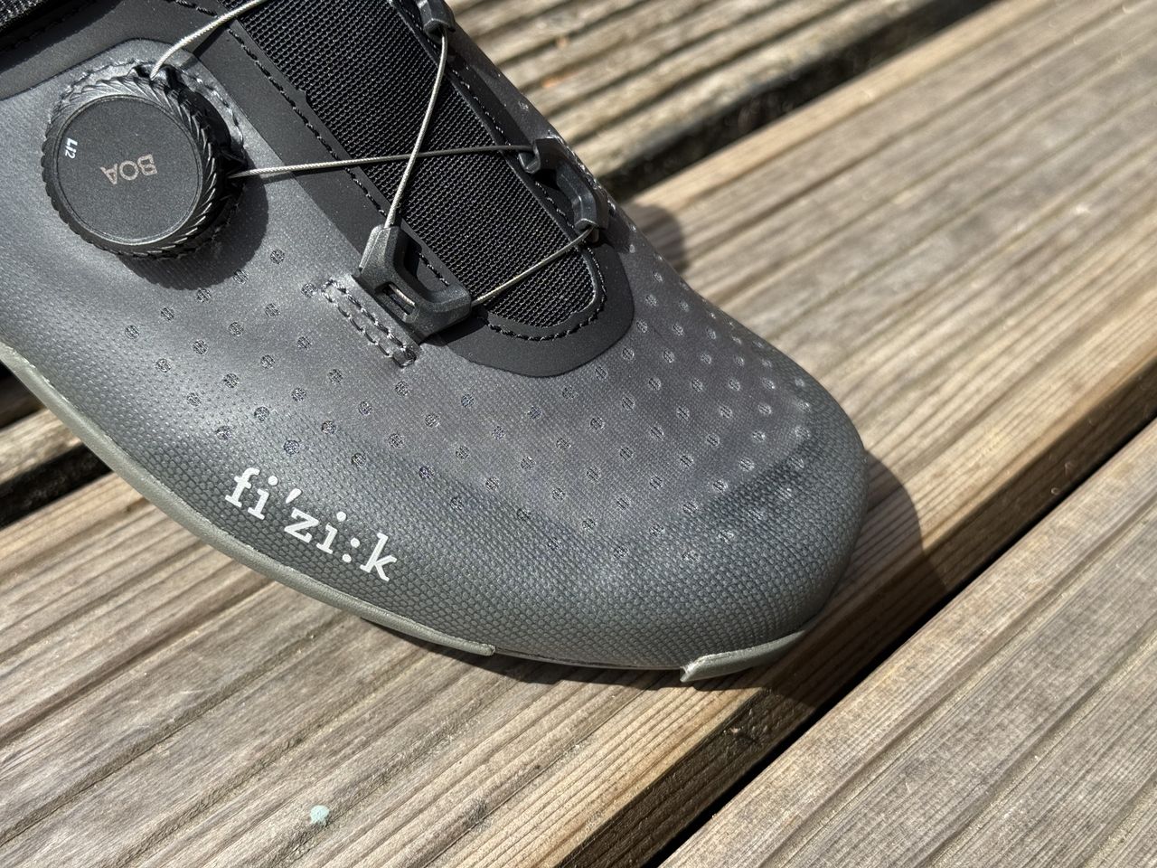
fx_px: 1604
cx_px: 578
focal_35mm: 48
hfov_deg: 39.7
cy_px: 434
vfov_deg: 30.3
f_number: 1.78
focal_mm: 6.76
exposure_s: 1/1637
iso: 64
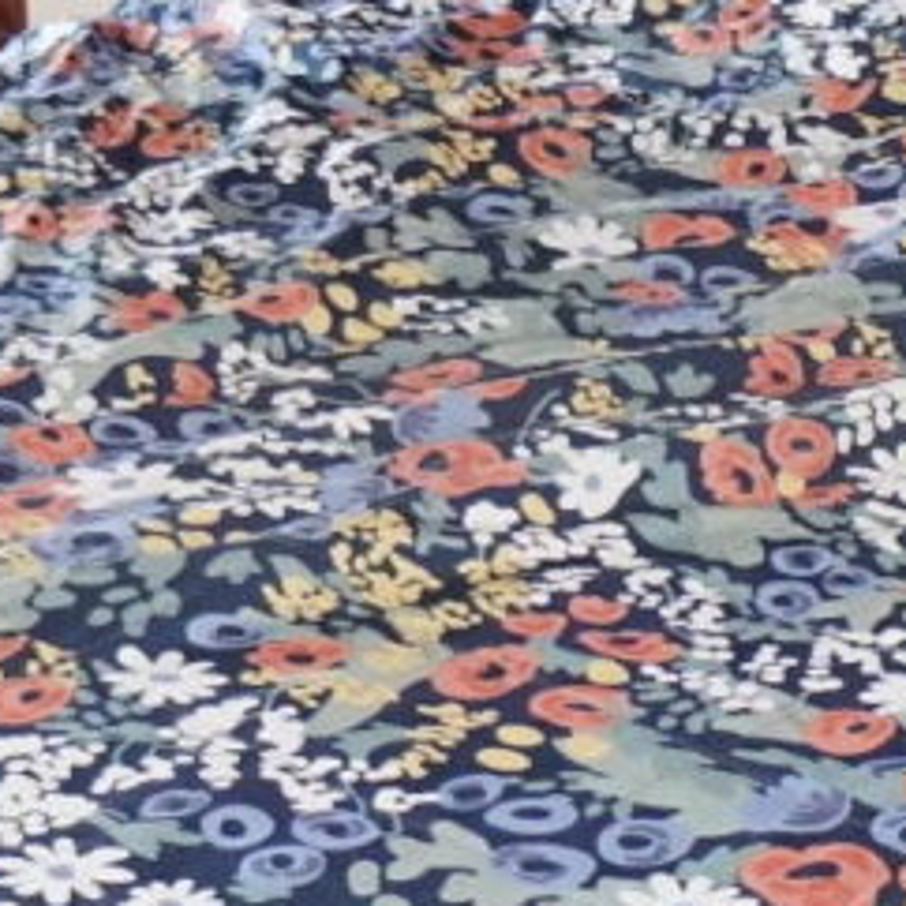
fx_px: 3998
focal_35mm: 135
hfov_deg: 12.9
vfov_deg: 12.9
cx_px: 723
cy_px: 500
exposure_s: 1/160
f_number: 4
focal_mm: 10
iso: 1250
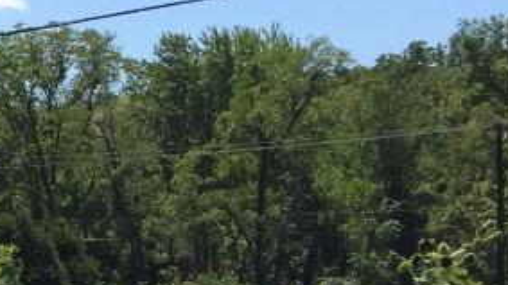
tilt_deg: -4.4
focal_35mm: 161
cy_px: 332
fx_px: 2168
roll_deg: -0.7
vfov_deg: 7.5
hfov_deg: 11.2
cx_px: -716
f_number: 2.2
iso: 32
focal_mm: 4.15
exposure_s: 1/1799
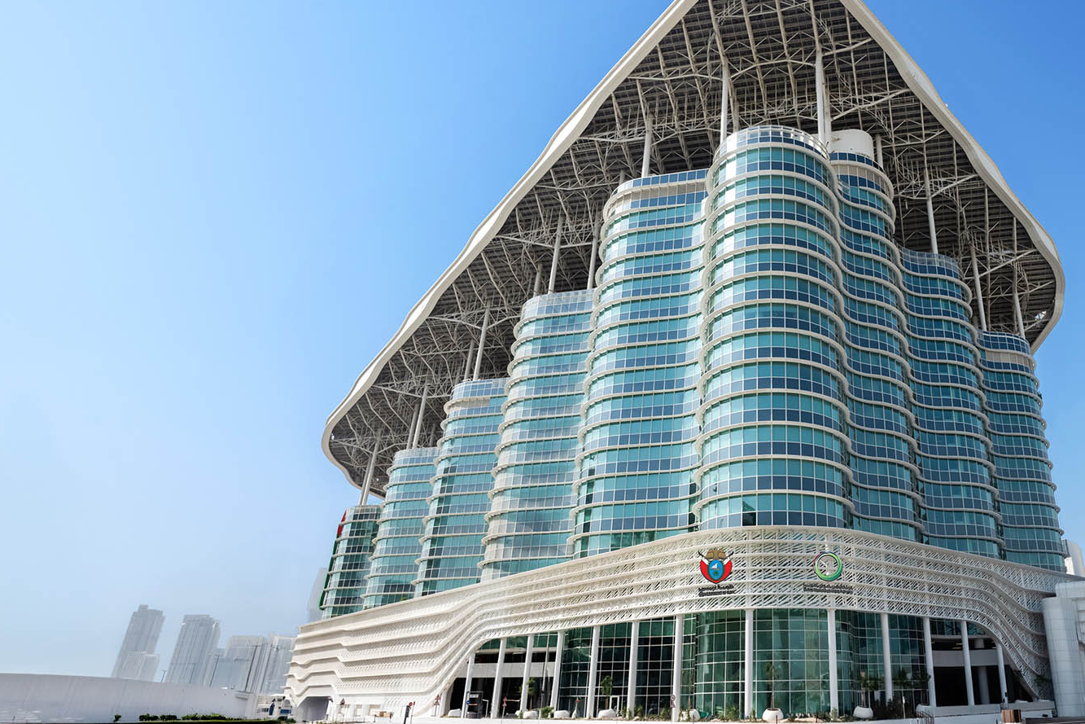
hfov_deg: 69.4
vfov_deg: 53.1
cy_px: 346
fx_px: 723
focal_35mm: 24
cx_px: 798
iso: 50
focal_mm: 16
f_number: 9
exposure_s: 1/160
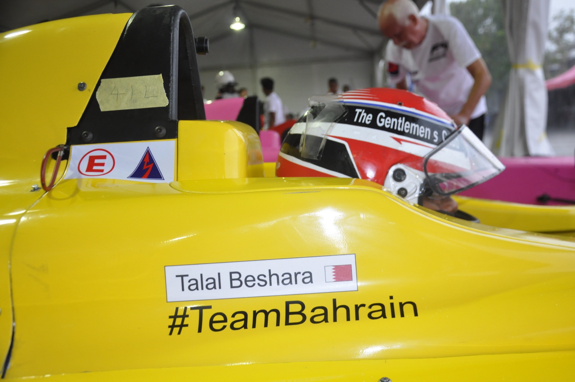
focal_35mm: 39
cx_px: 288
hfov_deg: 49.6
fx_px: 622
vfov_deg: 34.1
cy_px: 191
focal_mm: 26
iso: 800
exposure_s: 1/60
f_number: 4
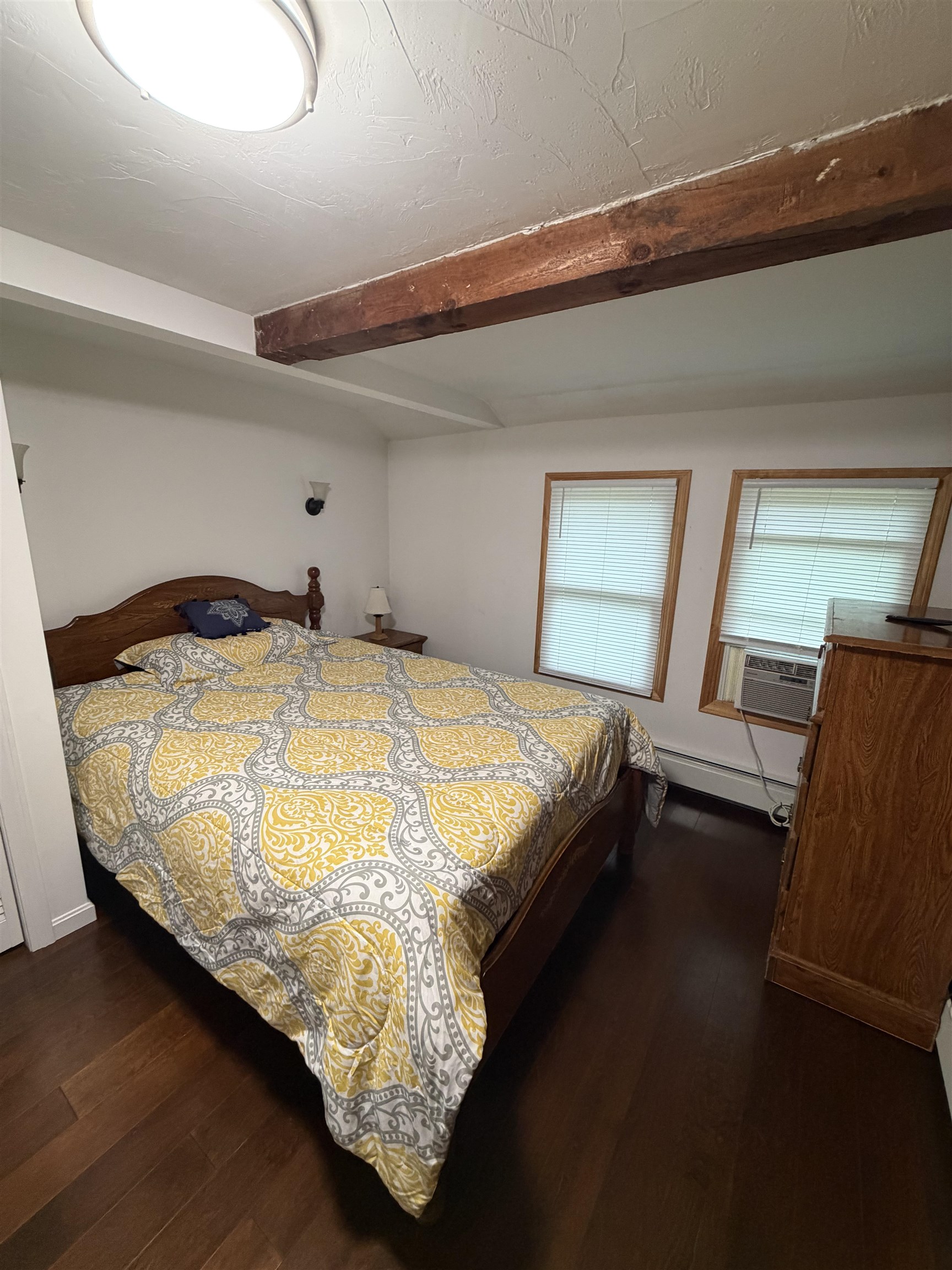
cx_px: 476
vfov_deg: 102.1
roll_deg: -2.3
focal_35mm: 14
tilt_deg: -13.8
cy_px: 635
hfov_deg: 85.7
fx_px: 513
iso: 320
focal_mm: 2.22
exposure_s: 1/60
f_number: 2.2
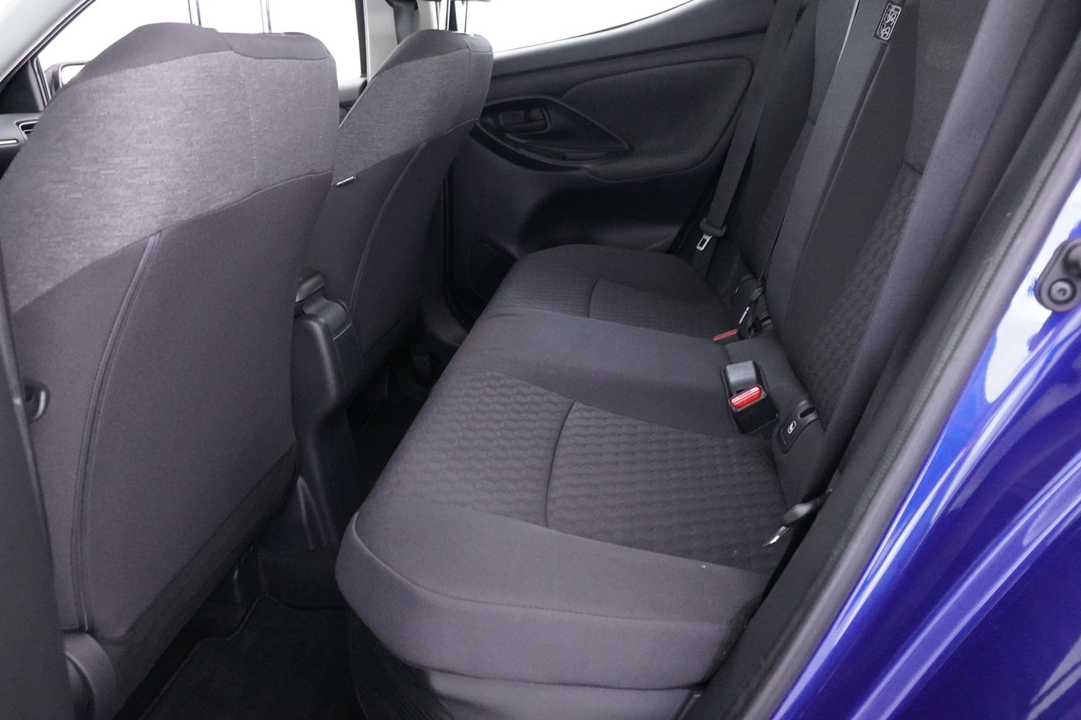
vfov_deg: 46.2
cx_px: 567
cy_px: 302
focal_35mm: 28
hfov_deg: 65.4
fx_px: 841
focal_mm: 16
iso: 6400
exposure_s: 1/20
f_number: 3.5
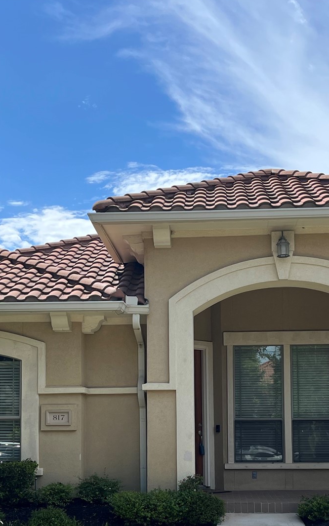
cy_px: 373
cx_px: 179
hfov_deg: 24.4
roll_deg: +1.0
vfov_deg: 37.5
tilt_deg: +5.1
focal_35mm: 53
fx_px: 760
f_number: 1.6
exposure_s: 1/2825
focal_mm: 5.1
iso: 50
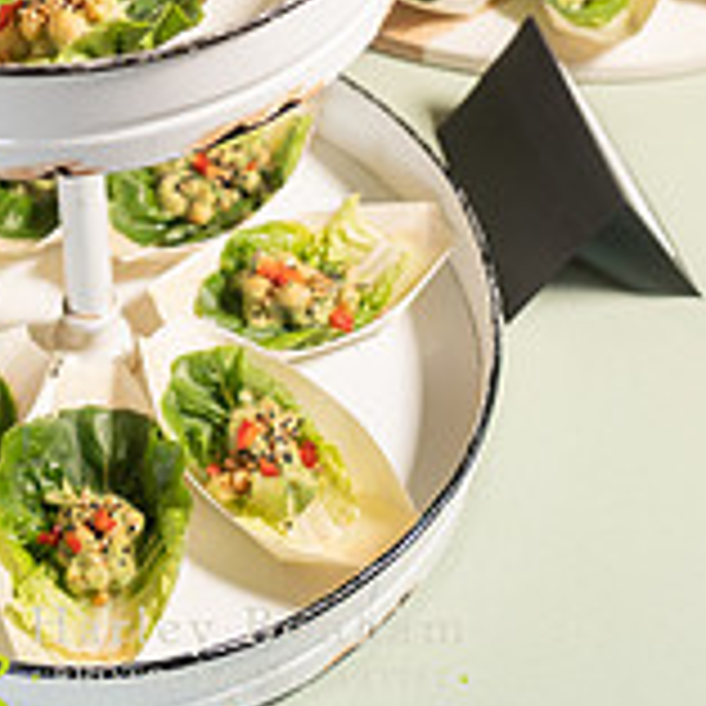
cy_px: -252
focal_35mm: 78
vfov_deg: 20.1
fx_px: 1800
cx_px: 171
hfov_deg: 22.0
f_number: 4
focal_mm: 32
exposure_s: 1/200
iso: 1250
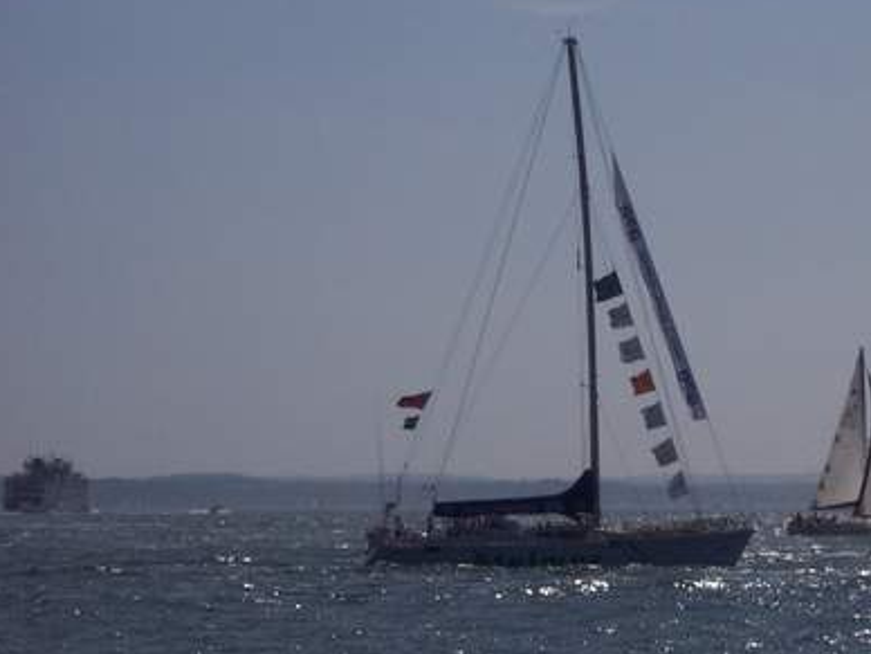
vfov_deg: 7.9
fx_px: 4730
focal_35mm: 188
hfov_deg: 10.5
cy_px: 261
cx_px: 709
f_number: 8
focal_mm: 24
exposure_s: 1/1000
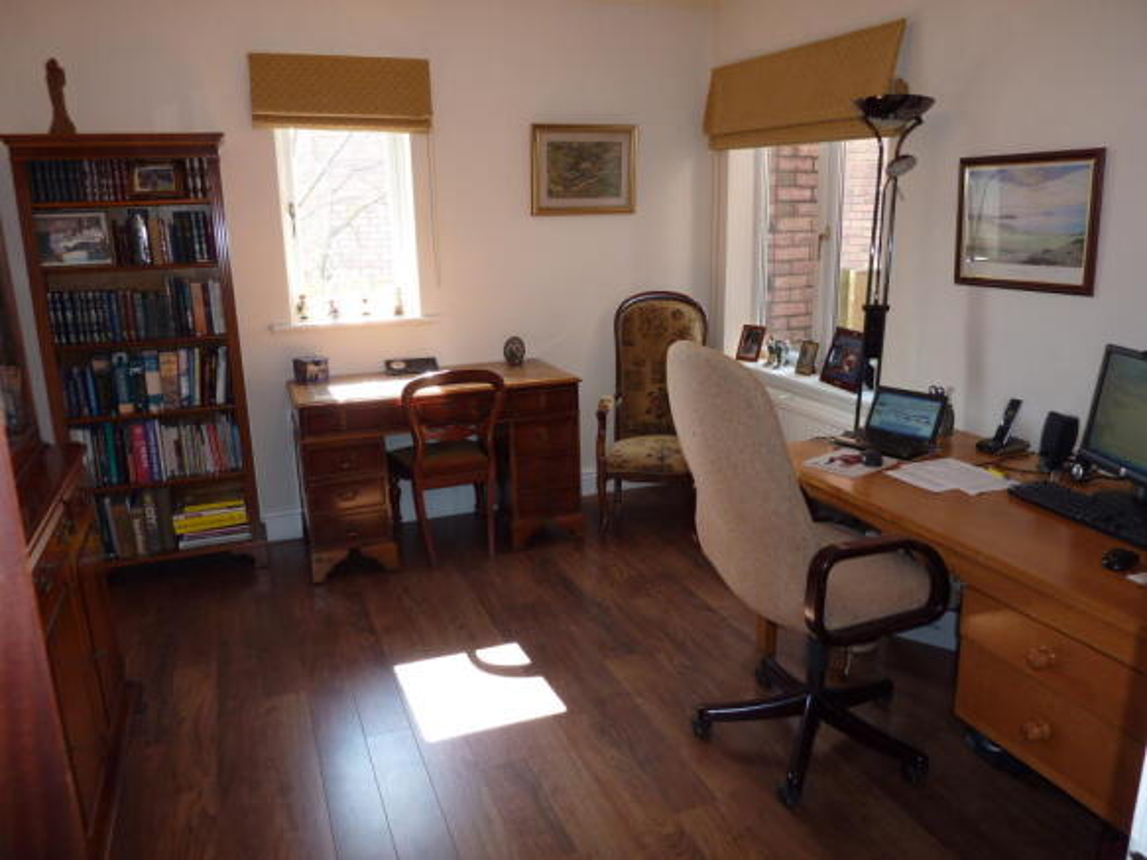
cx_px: 574
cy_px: 430
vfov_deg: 54.9
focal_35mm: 25
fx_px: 828
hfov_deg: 69.4
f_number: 3.3
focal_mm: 4.1
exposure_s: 1/30
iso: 100
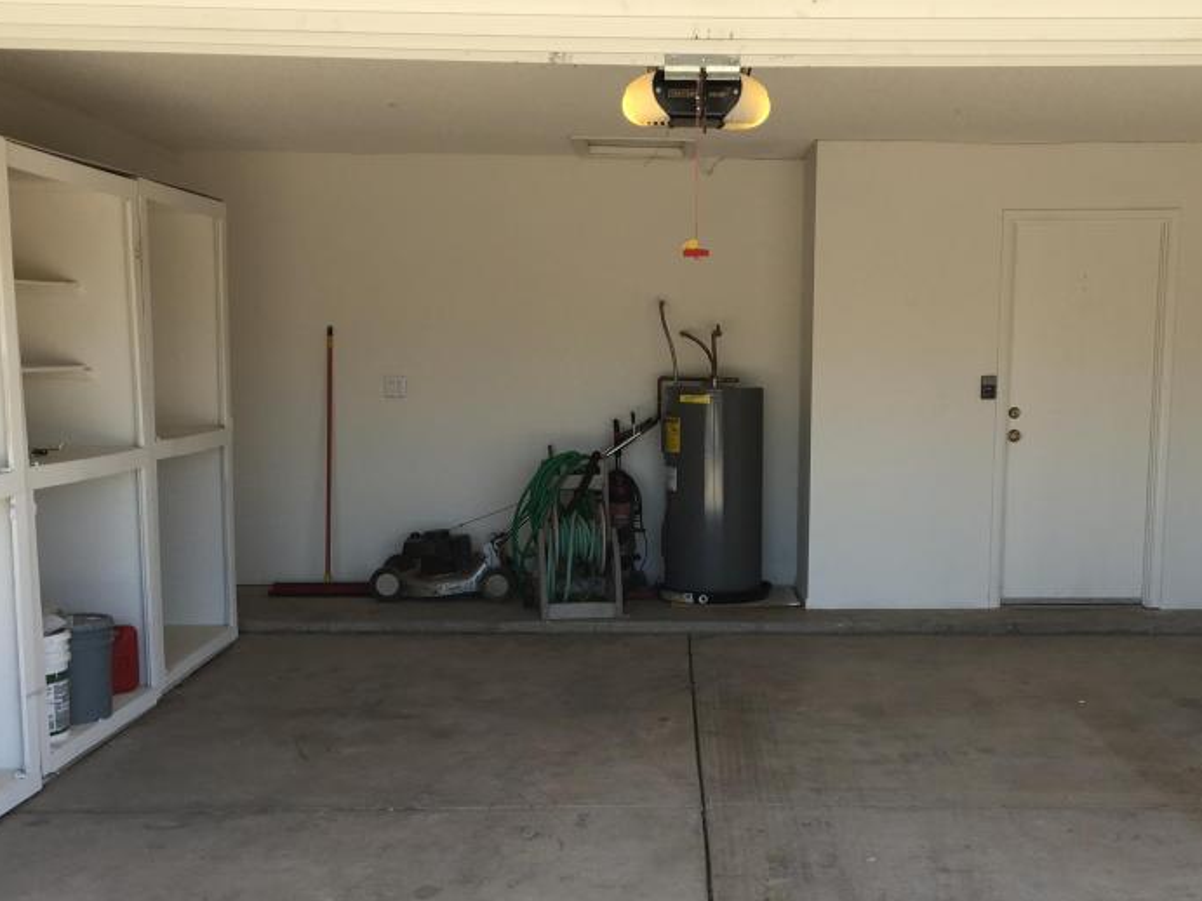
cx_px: 713
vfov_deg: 33.3
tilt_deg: -8.1
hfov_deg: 43.7
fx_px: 1493
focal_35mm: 43
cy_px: 598
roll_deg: -1.2
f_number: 2.2
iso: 25
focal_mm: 4.15
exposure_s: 1/250
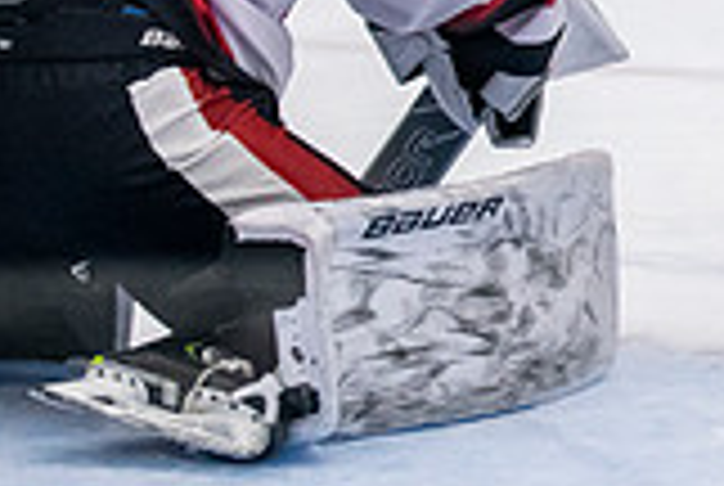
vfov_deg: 3.0
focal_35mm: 459
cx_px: 1607
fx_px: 9248
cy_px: -368
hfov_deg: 4.4
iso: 3200
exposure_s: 1/640
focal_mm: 85
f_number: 3.2
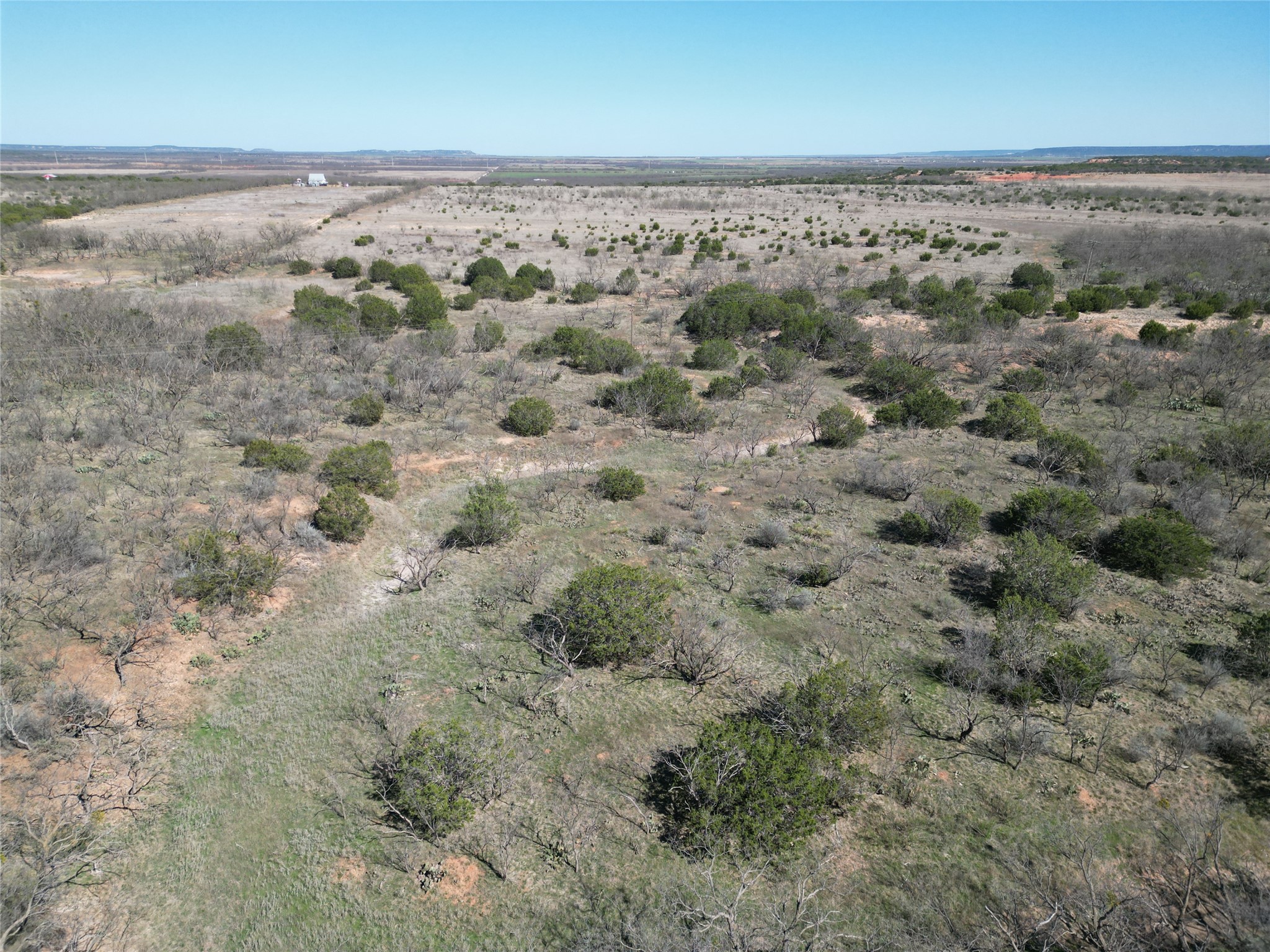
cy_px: 476
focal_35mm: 24
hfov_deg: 71.6
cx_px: 635
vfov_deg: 56.8
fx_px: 881
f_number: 1.7
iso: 120
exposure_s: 1/2500
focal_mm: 6.72
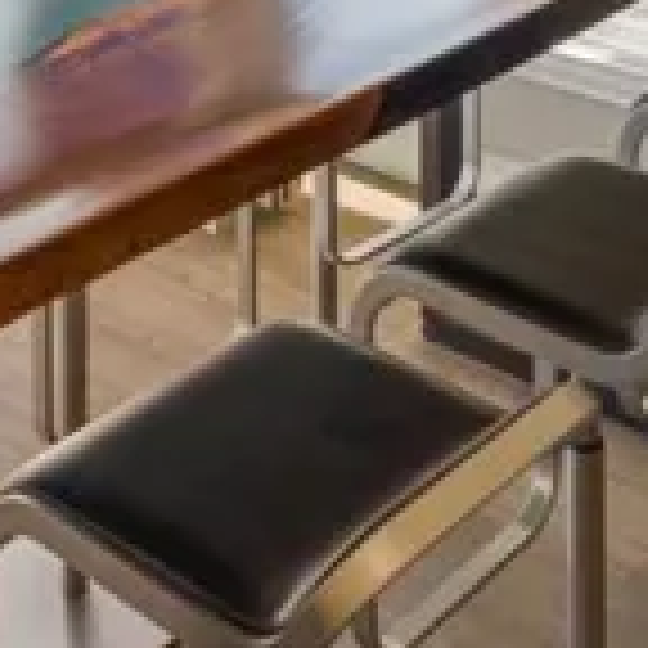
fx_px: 1673
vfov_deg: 17.6
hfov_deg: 21.9
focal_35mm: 79
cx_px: 400
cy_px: -522
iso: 500
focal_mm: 16
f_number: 8
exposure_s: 1/50
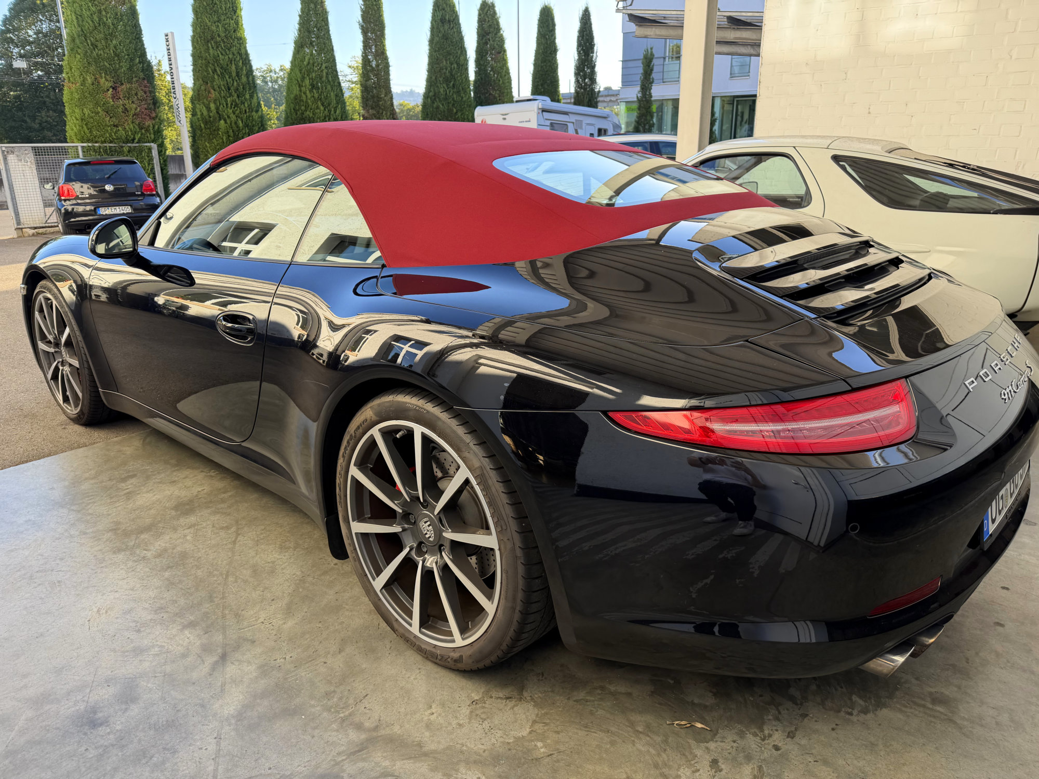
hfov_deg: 71.6
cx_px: 520
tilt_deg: -17.8
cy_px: 390
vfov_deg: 56.8
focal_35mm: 24
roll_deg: +0.0
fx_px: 720
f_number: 1.78
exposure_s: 1/456
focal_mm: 6.76
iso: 80
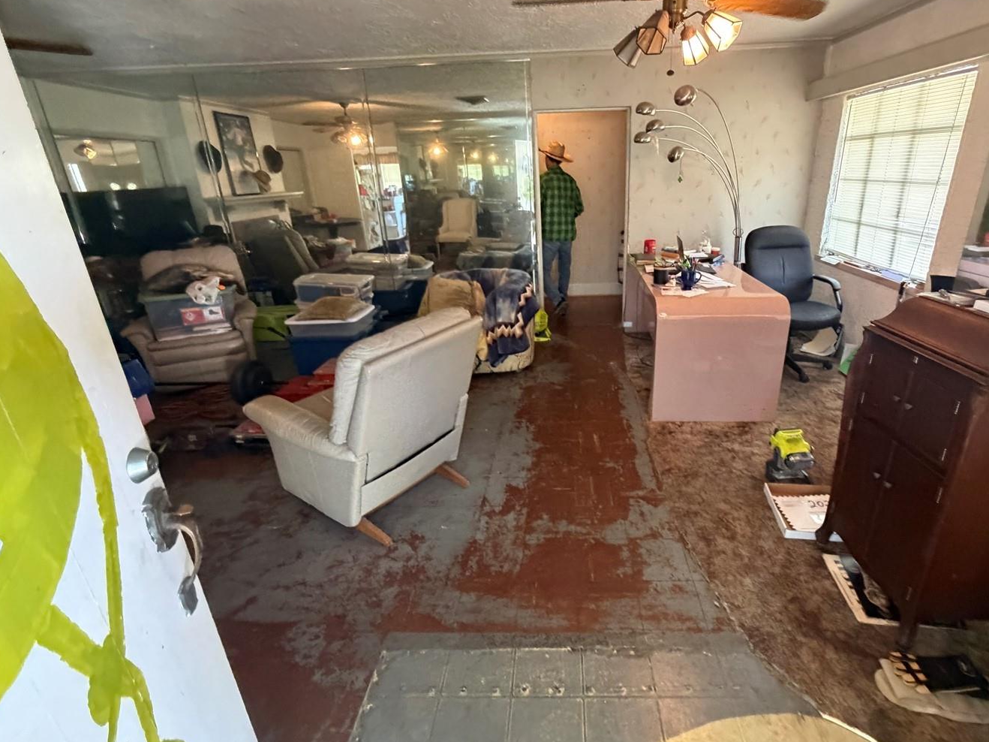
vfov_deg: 74.6
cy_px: 344
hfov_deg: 90.7
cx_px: 546
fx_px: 486
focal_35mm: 17
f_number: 2.2
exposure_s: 1/60
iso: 640
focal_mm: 2.22
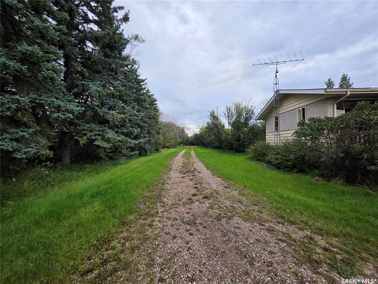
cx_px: 189
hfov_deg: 106.2
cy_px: 142
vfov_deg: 89.9
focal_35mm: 13
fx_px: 142
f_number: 1.9
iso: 25
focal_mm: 2.2
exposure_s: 1/120
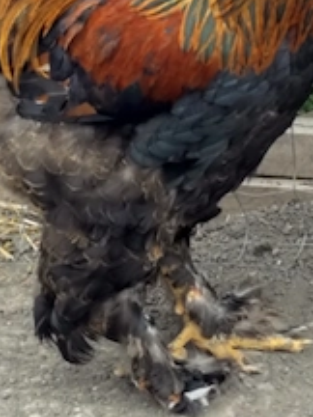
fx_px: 3569
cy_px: 141
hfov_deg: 5.0
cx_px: 128
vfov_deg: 6.7
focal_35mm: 296
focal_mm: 6.14
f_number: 1.65
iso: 50
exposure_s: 1/100
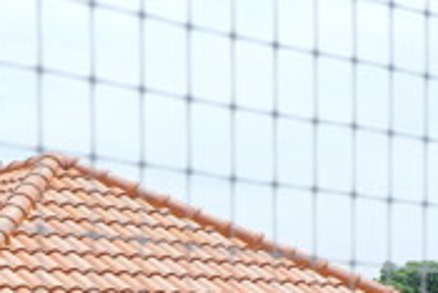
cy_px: 341
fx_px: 1376
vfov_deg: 11.9
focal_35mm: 113
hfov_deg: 17.9
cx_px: 58
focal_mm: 22.2
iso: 200
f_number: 9
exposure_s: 1/500
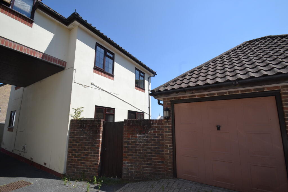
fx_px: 120
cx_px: 144
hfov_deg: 100.4
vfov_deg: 77.3
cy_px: 96
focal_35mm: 15
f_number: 10
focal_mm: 10
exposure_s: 1/400
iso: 400
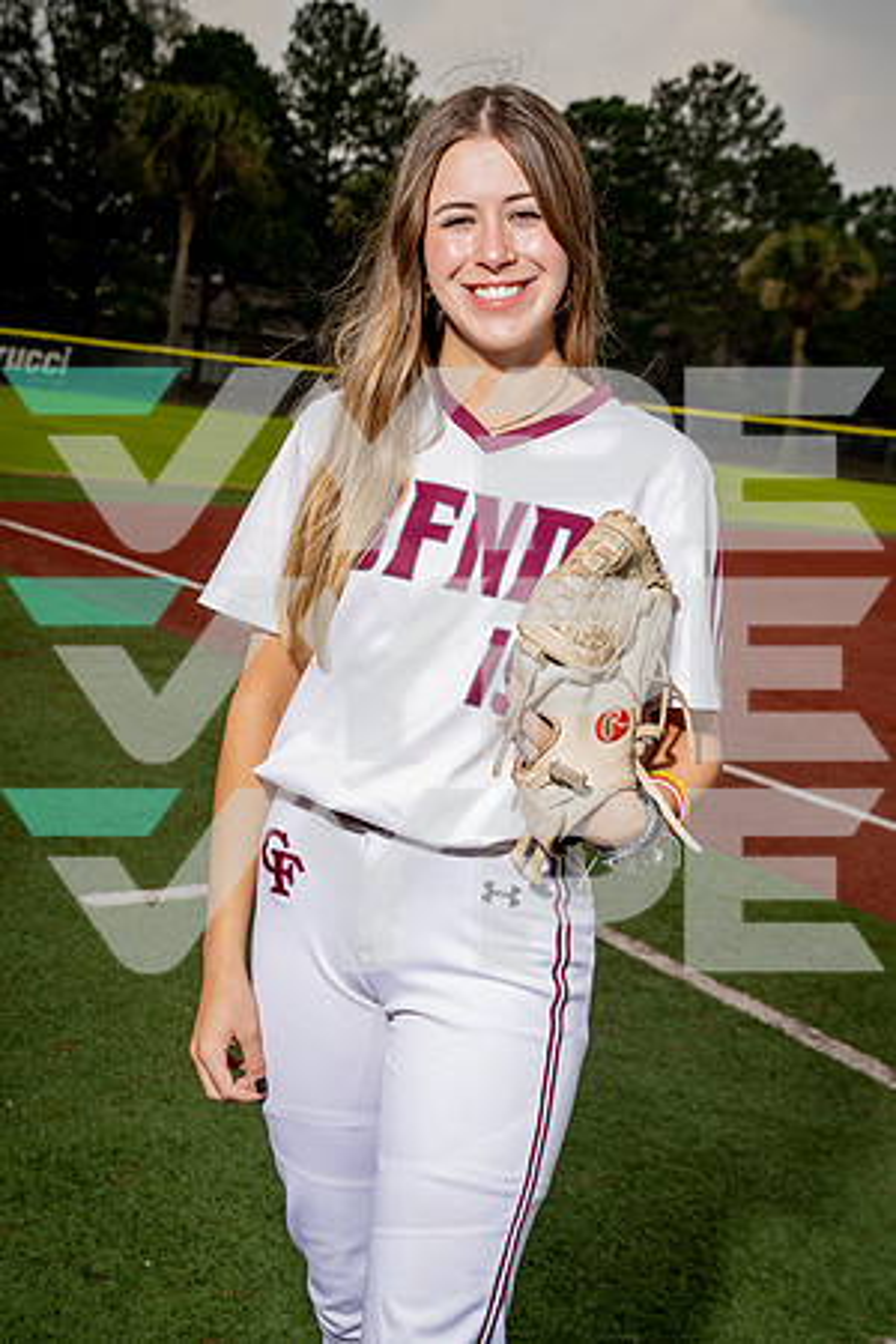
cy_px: 672
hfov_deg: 27.0
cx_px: 448
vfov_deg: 39.6
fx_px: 1867
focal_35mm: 50
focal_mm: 50
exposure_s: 1/250
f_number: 8
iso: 100
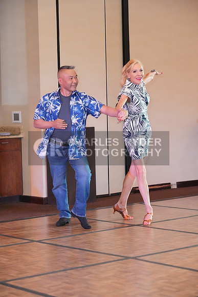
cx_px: 99
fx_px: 775
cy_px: 148
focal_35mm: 94
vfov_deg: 21.7
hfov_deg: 14.6
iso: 12800
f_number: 4
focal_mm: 94
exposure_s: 1/400
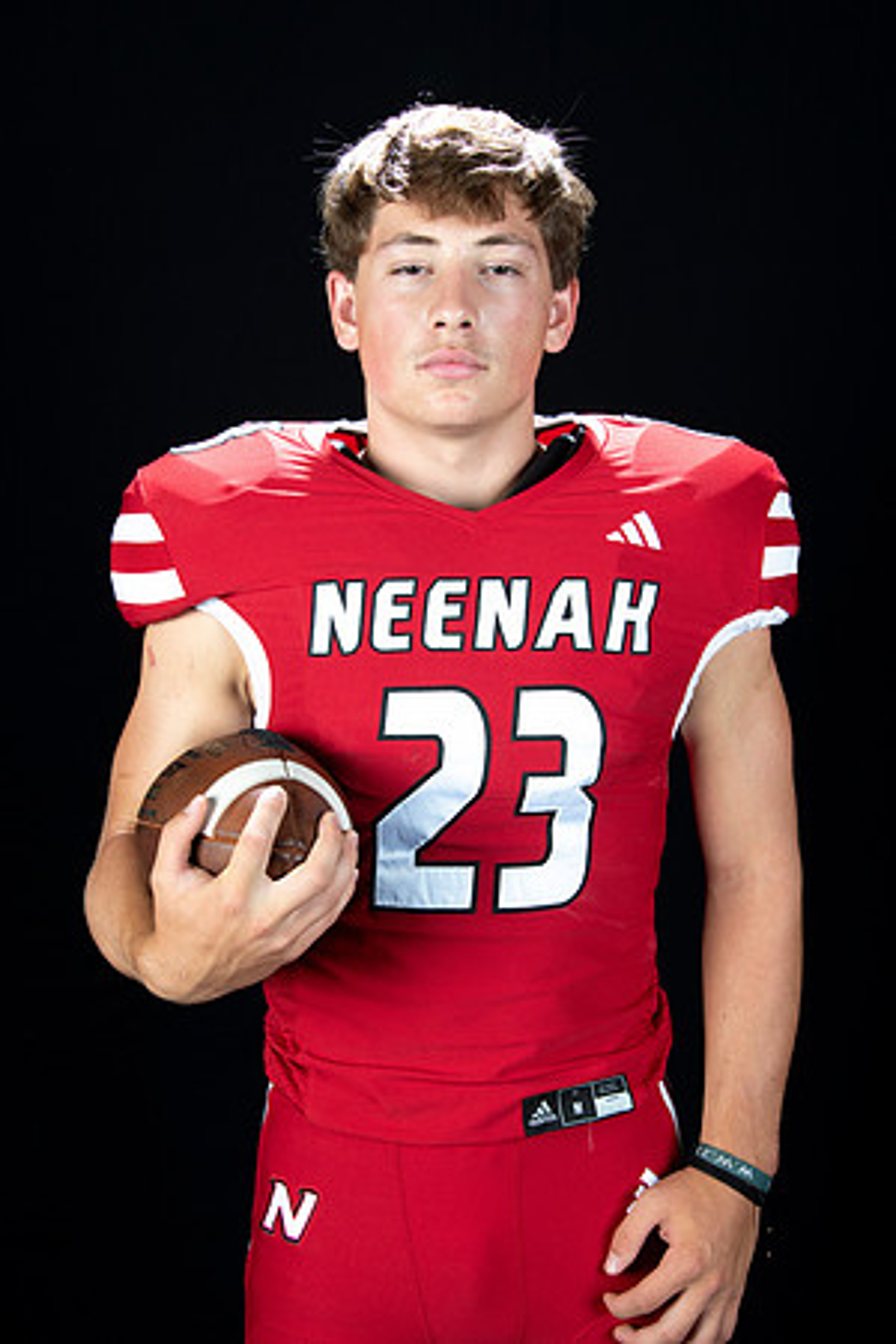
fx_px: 2165
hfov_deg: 23.4
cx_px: 448
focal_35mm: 58
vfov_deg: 34.5
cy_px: 672
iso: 320
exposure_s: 1/160
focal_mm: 58
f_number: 9
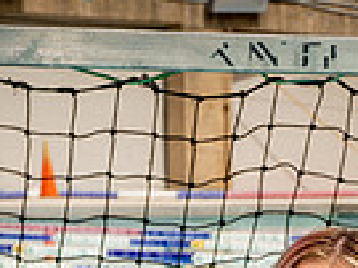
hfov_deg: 8.8
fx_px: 2315
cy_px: 578
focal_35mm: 224
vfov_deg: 6.4
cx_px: 305
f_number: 9
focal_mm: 70
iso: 50
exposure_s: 1/250
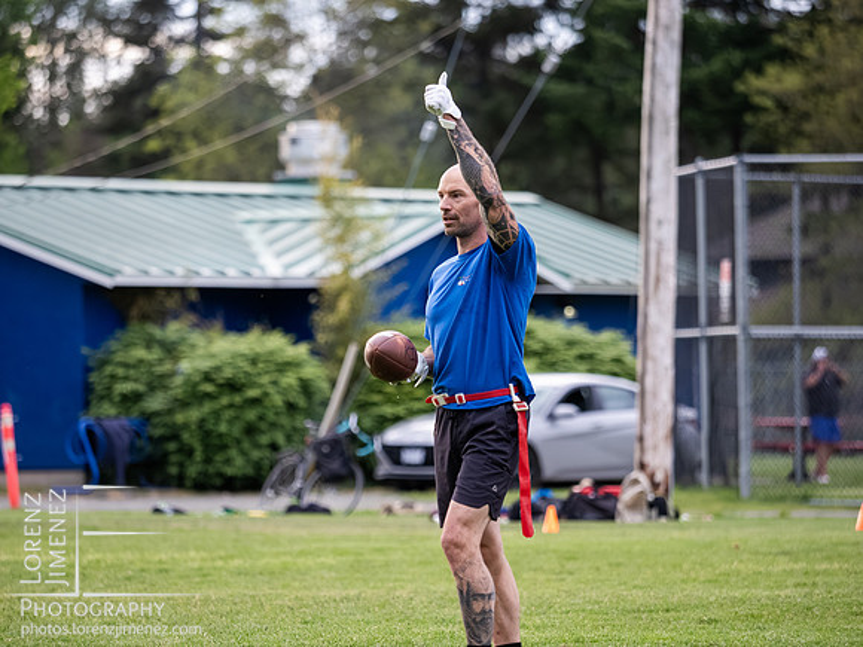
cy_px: 324
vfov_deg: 5.0
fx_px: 7479
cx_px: 432
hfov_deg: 6.6
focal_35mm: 300
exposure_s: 1/1250
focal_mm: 150
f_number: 2.8
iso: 1250
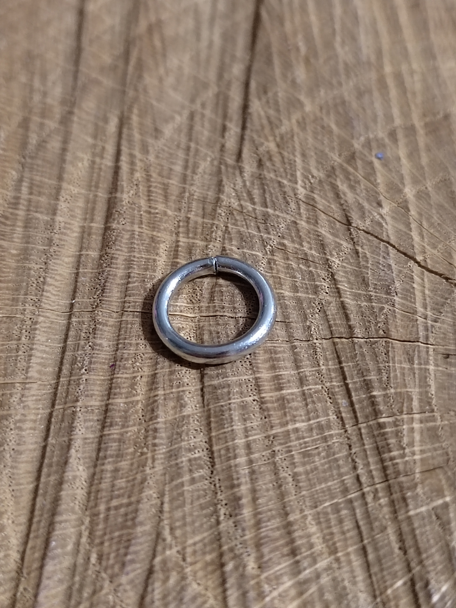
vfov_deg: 41.2
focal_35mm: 46
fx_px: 808
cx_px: 228
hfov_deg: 31.5
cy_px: 304
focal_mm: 5.52
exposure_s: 1/33.3
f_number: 1.9
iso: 3528
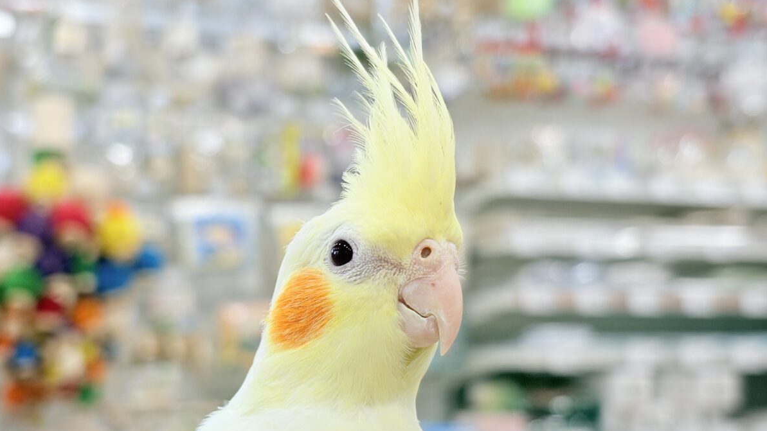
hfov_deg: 36.6
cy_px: 276
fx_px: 1159
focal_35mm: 57
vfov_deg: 21.0
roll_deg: +0.6
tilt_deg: +3.1
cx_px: 382
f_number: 1.6
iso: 80
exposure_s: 1/100
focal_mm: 5.96
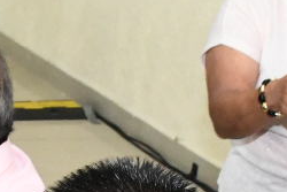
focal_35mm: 175
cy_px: 258
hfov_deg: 11.7
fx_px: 1396
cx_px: 100
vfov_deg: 7.8
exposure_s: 1/125
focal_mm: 18
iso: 4000
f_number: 6.3
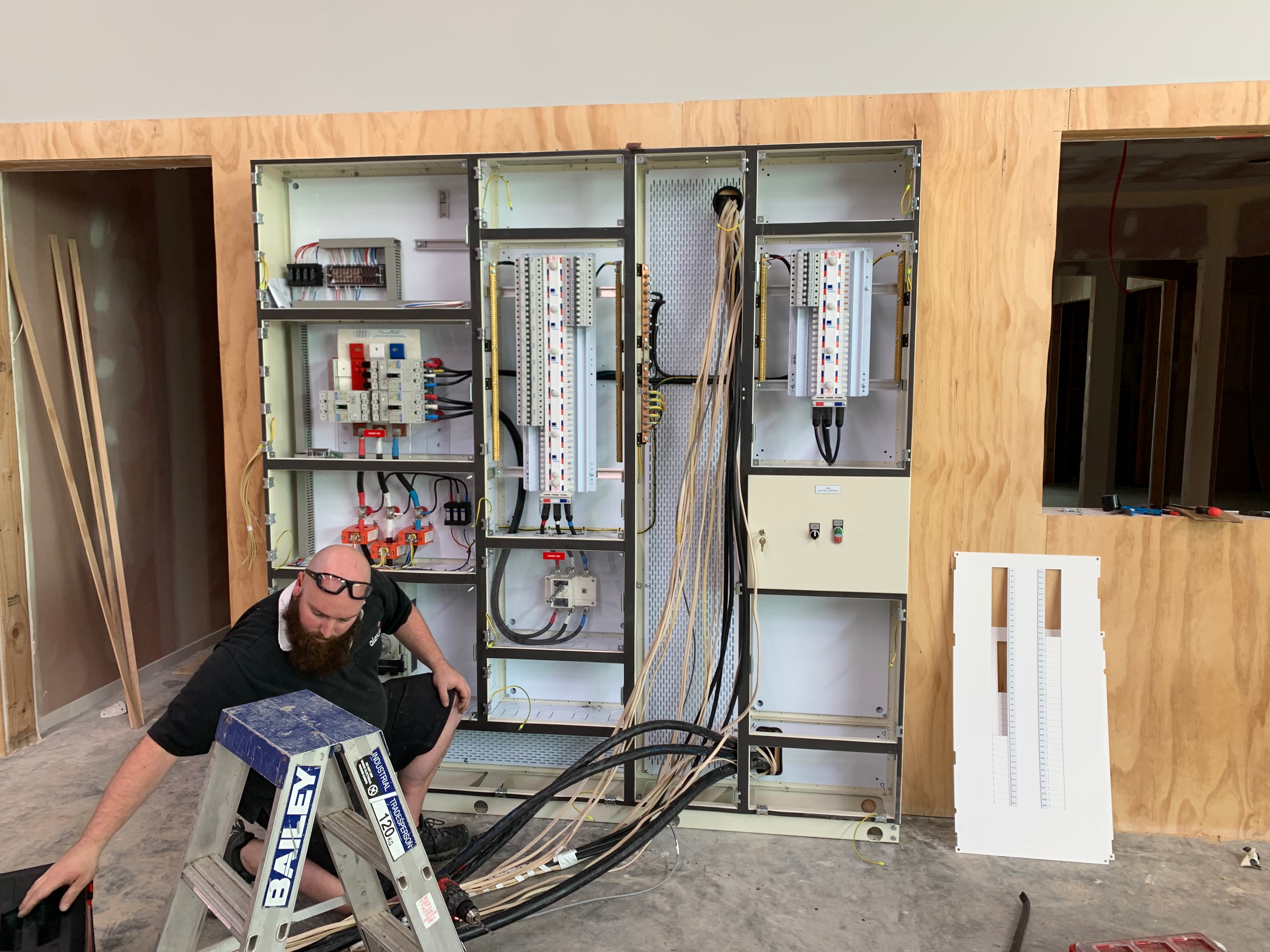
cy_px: 476
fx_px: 954
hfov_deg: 67.3
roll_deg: -0.7
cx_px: 635
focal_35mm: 26
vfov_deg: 53.1
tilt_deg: -5.1
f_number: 1.8
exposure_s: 1/122
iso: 40
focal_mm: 4.25
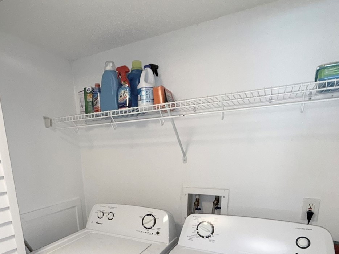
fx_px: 235
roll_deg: +1.7
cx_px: 139
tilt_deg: -14.0
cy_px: 208
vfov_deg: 52.6
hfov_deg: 71.0
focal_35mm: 24
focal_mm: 2.22
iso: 640
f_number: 2.2
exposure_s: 1/120
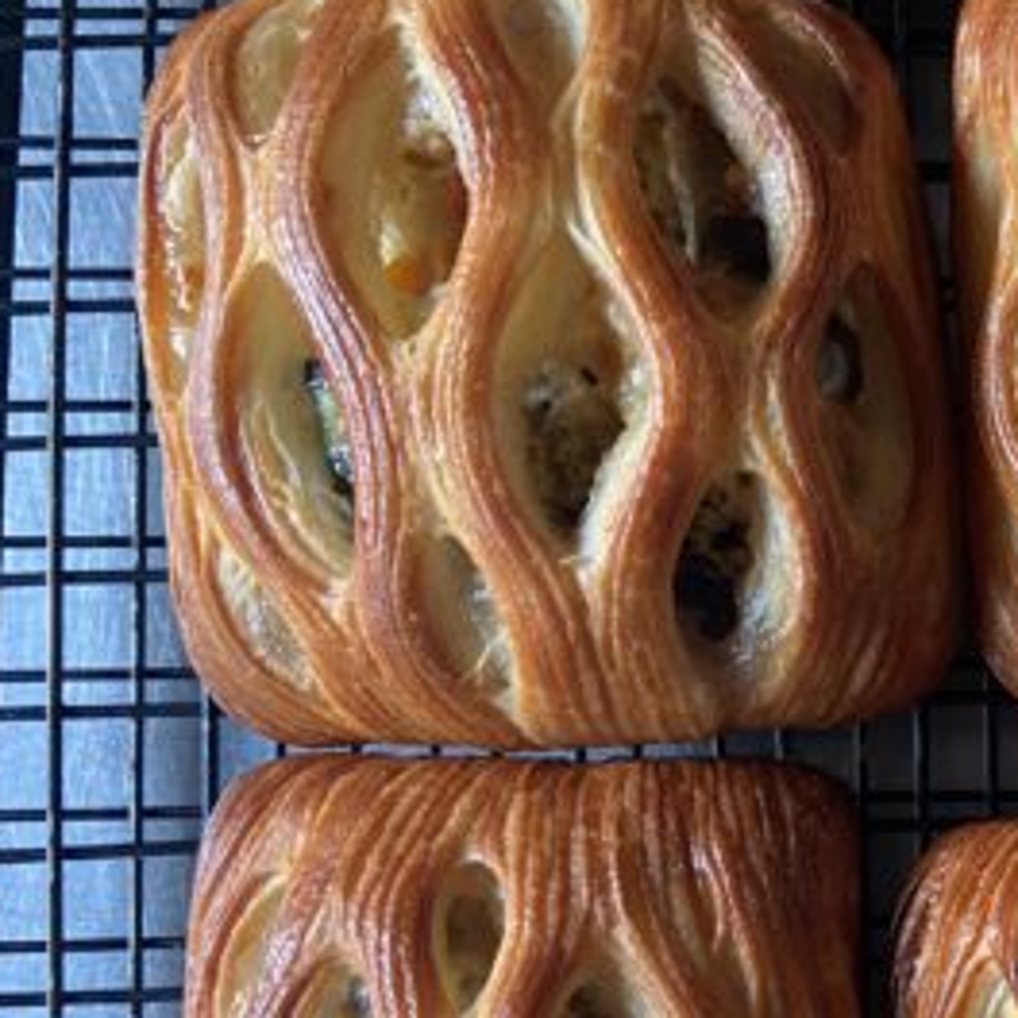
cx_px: 1240
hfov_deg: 26.2
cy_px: 752
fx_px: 1930
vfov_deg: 29.1
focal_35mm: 58
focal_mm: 4.25
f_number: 1.8
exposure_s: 1/60
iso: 125
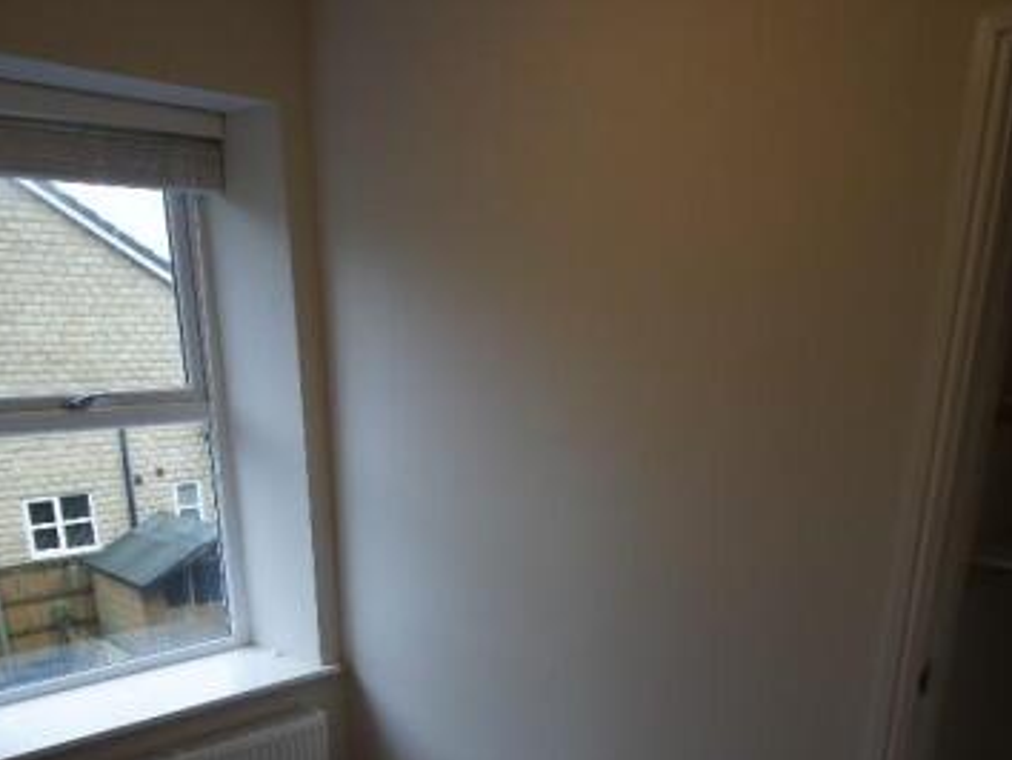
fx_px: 936
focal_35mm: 32
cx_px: 455
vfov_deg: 42.8
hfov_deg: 56.7
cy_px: 571
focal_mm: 12
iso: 200
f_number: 4.5
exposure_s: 1/30
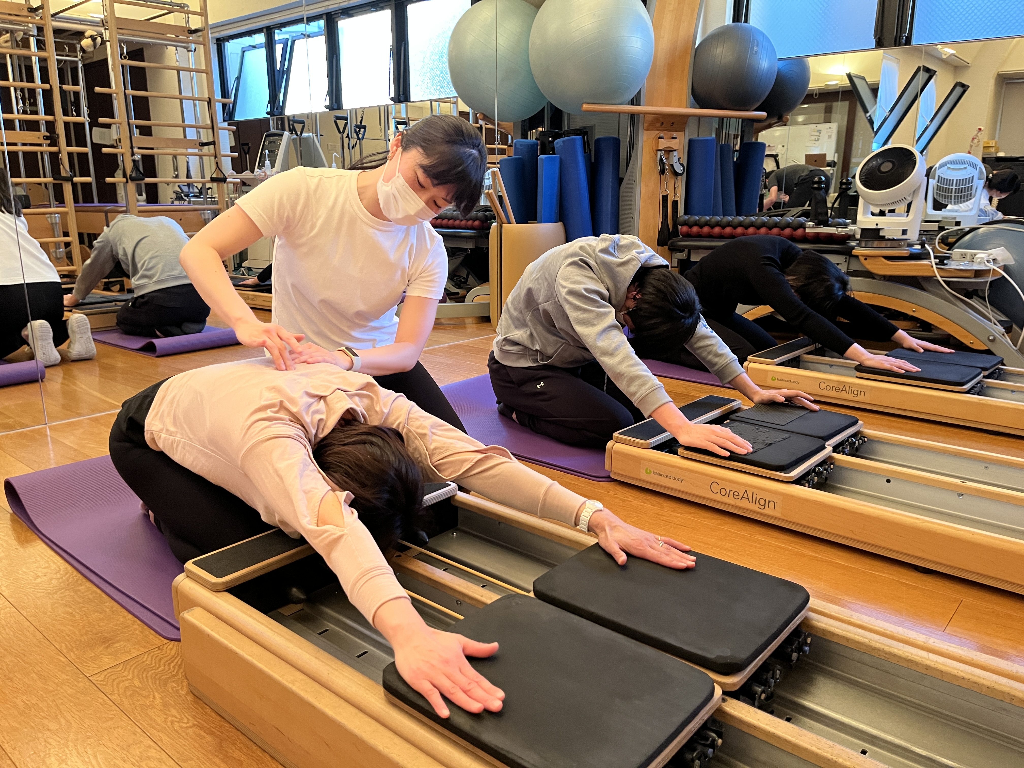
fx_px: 769
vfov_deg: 53.1
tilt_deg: -14.5
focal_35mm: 26
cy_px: 384
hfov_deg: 67.3
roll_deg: -0.1
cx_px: 512
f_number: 1.6
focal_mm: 5.1
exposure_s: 1/50
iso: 400
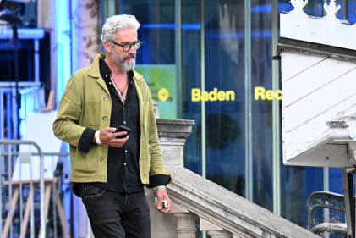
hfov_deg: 5.1
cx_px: 130
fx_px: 4006
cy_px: 182
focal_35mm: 405
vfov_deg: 3.4
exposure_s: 1/320
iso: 12800
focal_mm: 165
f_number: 3.5
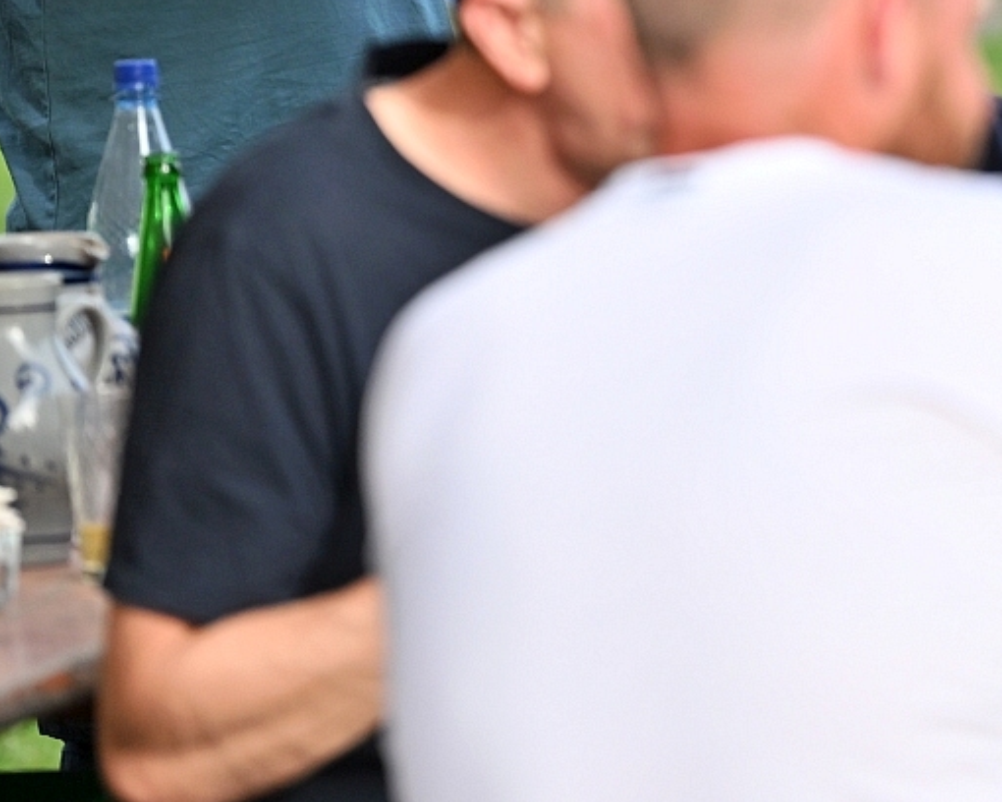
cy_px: -136
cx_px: 1094
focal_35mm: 552
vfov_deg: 2.8
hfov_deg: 3.5
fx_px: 16370
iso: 320
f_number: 3.5
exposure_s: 1/1600
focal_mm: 200
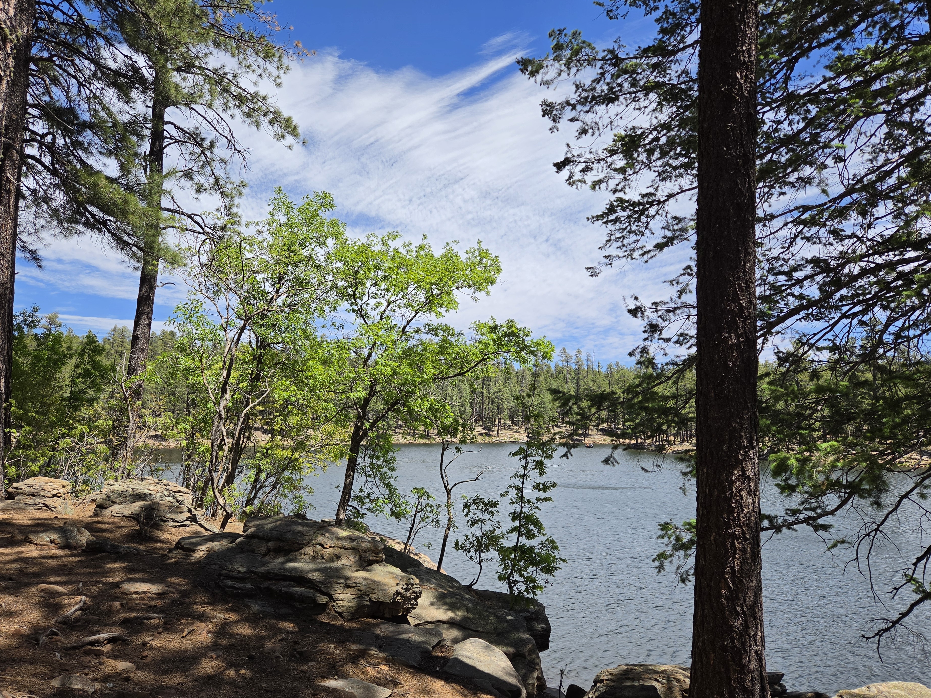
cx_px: 445
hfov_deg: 69.4
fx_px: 672
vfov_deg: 54.9
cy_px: 364
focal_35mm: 25
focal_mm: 5.4
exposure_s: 1/4505
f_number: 1.8
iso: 80
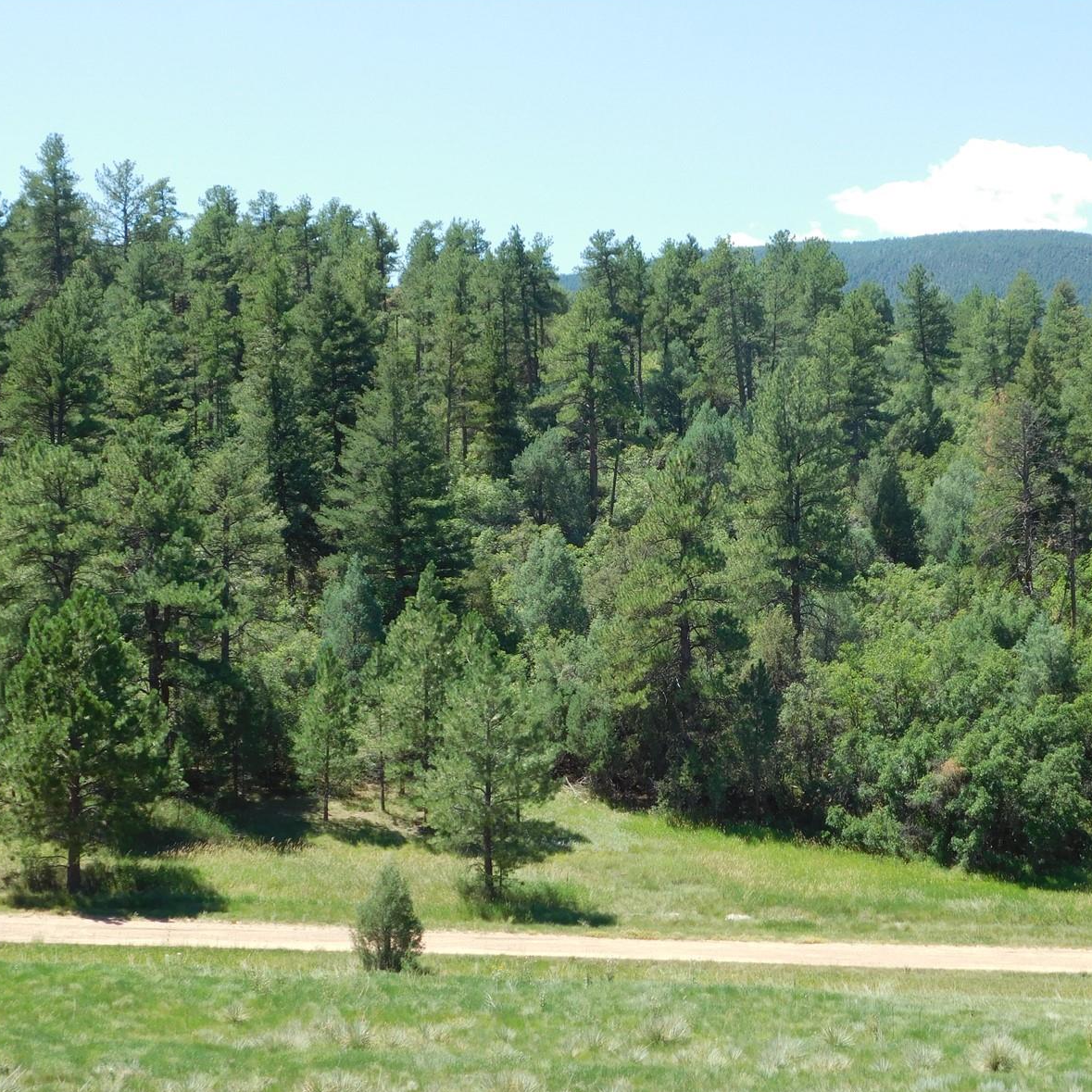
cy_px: 547
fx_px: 1927
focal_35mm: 54
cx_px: 687
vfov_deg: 31.6
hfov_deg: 31.5
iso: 125
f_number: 3.7
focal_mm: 8
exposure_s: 1/500
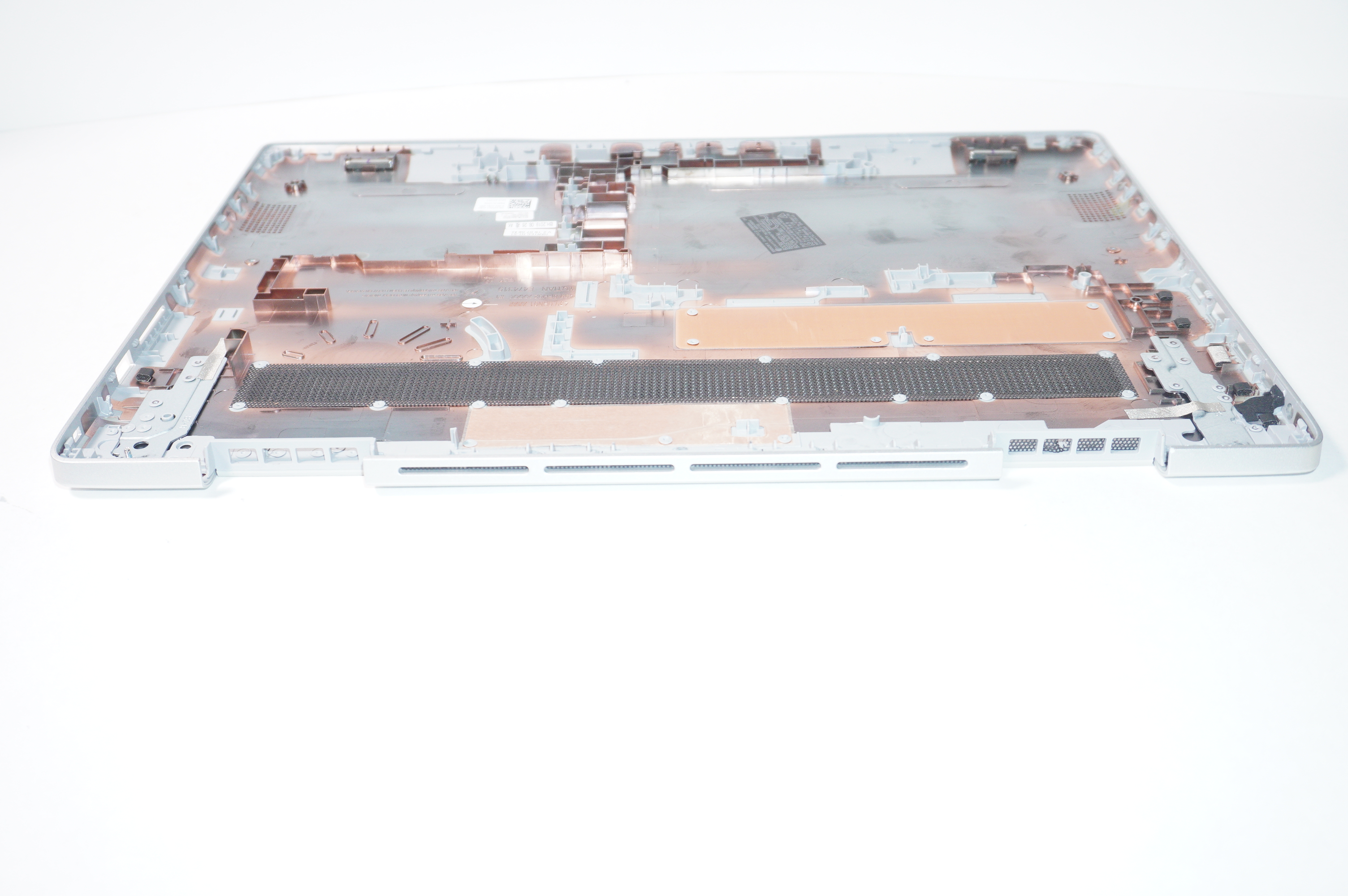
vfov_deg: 38.3
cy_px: 448
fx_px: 1291
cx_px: 674
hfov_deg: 55.1
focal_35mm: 34
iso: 640
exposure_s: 1/160
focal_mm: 23
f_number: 5
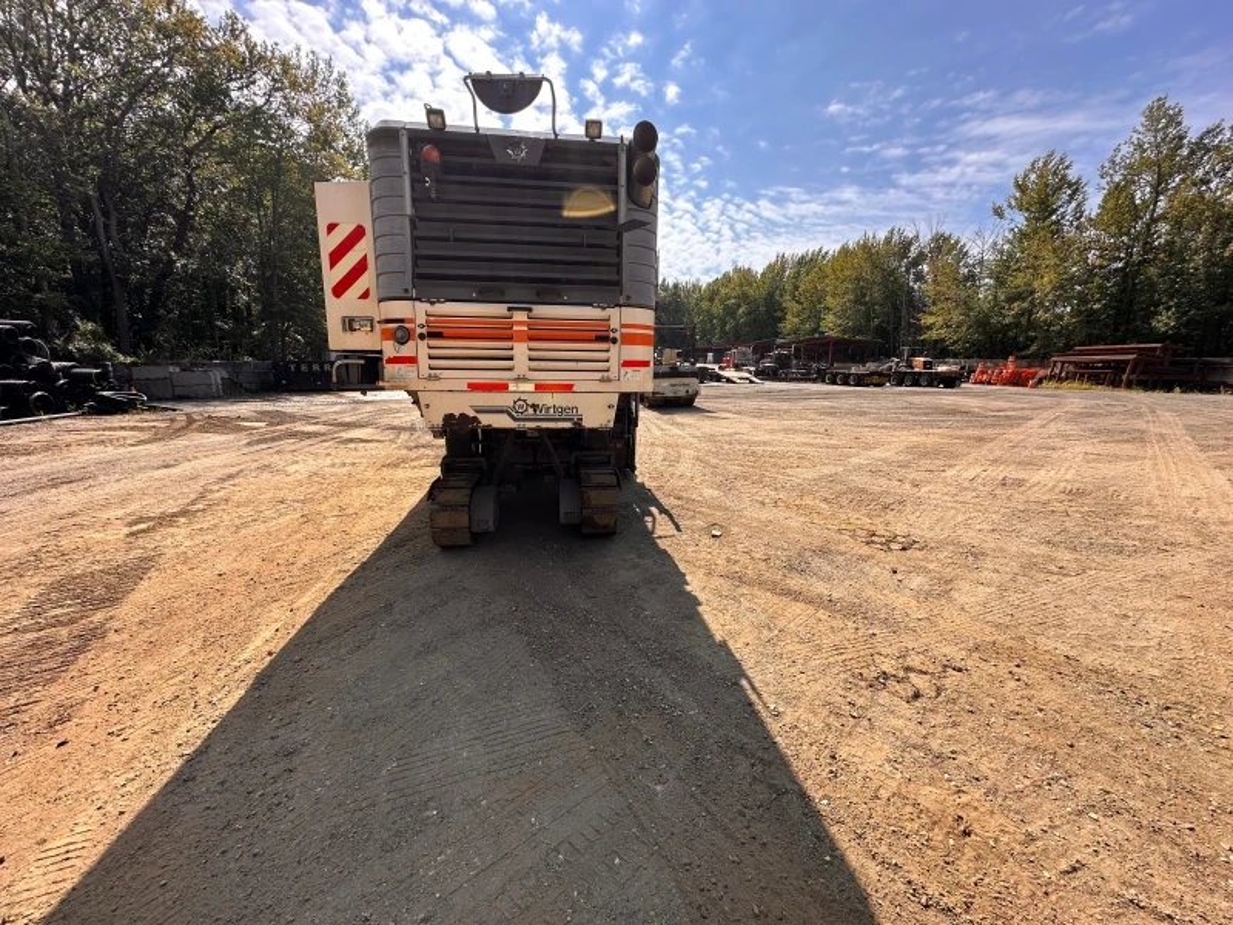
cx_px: 616
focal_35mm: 14
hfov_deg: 102.1
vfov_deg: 85.7
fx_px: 499
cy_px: 462
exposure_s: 1/1043
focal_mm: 2.22
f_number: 2.2
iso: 50
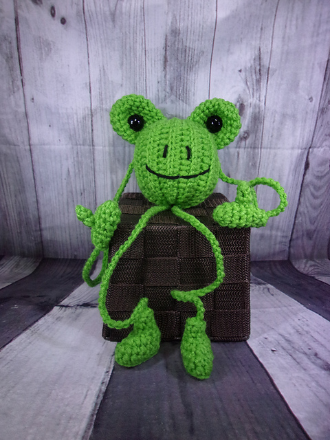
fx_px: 343
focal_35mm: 27
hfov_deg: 51.4
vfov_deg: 65.3
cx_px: 165
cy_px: 220
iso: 257
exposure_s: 1/34
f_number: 3
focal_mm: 4.9
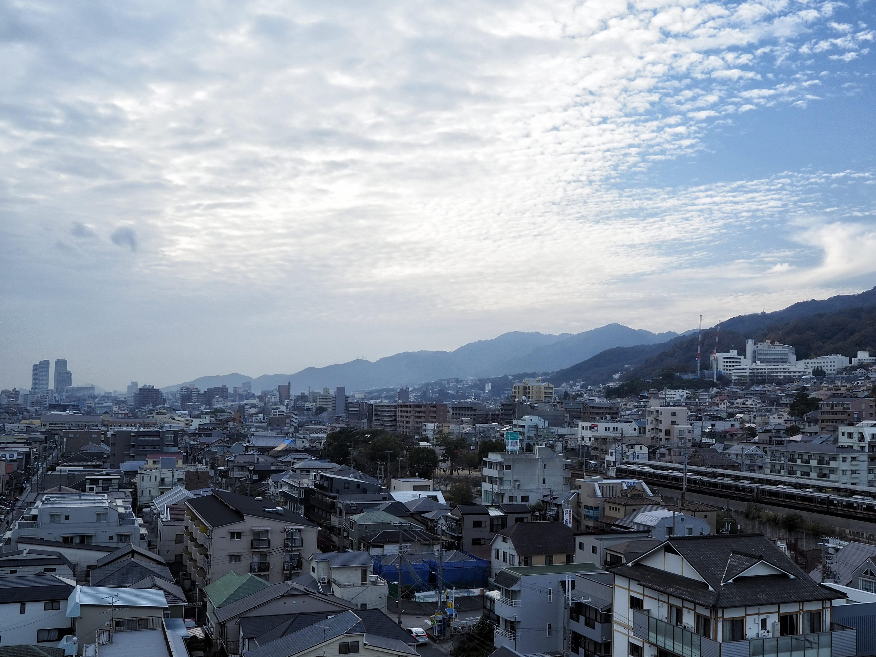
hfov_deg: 49.8
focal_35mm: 37
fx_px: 936
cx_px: 535
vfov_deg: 38.6
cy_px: 356
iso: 200
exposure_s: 1/80
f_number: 7.1
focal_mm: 15
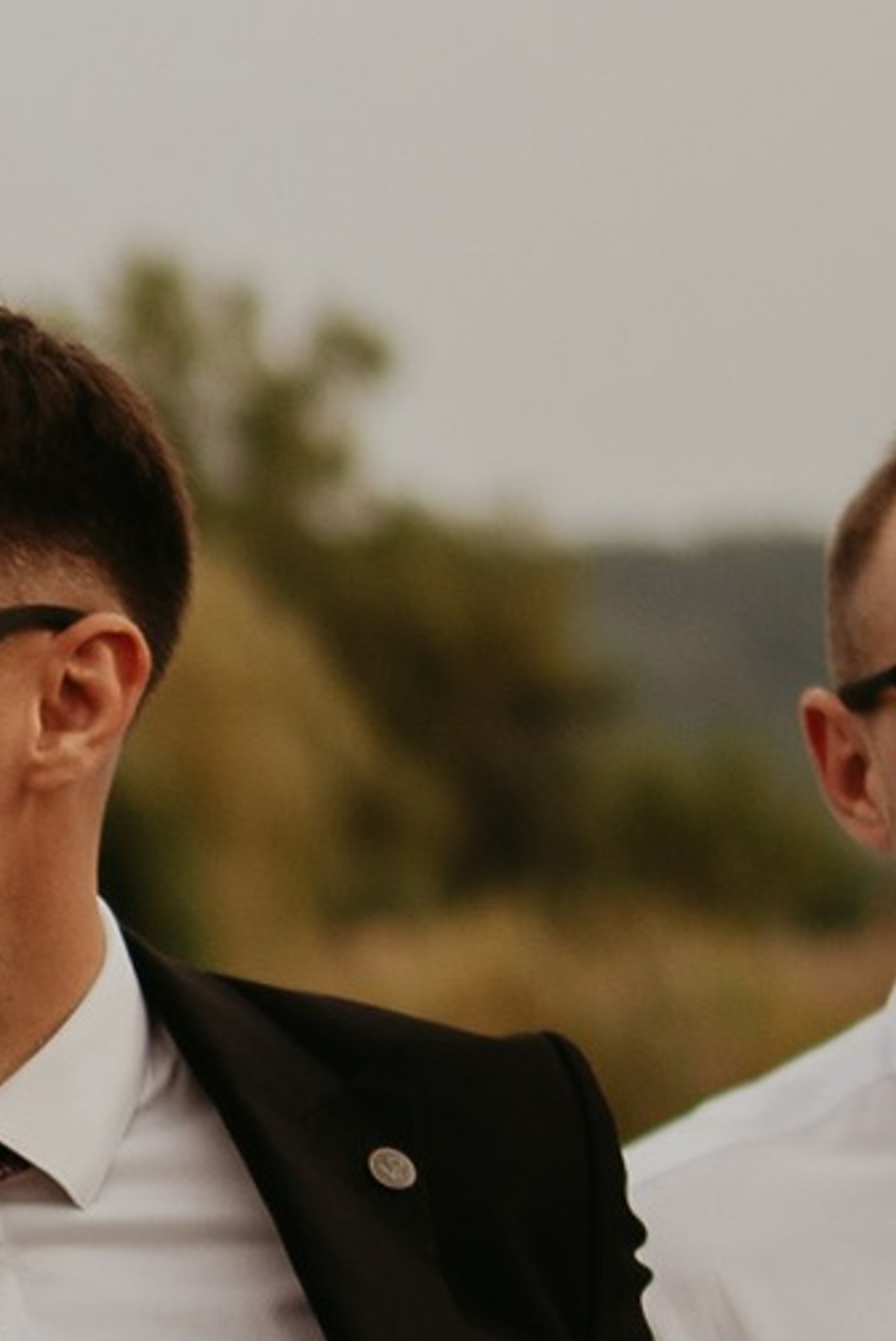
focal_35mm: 267
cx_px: -1293
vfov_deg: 7.6
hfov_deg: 5.0
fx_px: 9954
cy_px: 1618
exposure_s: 1/2000
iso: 80
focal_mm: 35
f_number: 1.4
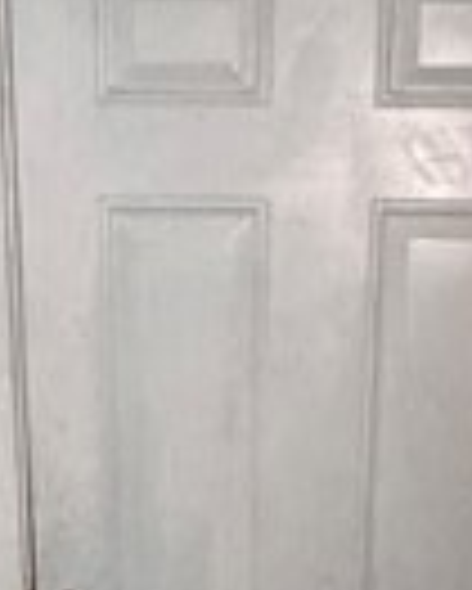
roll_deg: -0.9
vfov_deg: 17.2
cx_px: 202
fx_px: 1866
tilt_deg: -28.8
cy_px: 698
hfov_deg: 14.4
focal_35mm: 107
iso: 320
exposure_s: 1/63
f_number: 2.2
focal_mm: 2.22
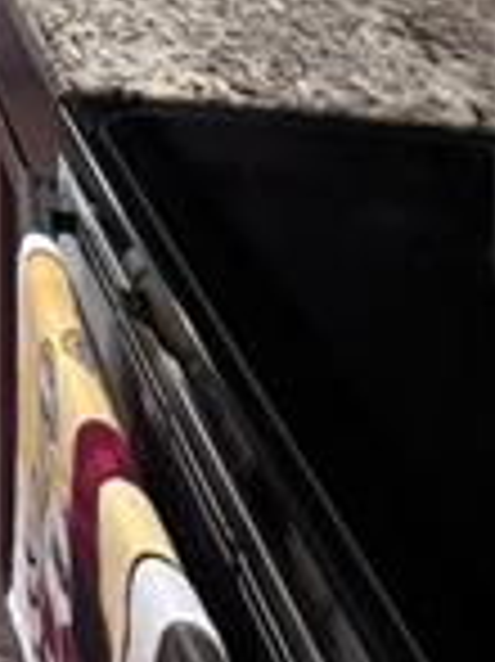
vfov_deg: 21.5
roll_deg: +1.4
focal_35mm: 68
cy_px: -450
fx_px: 1298
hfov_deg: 14.2
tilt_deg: -1.8
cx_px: -711
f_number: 1.8
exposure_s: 1/60
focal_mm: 1.57
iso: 250
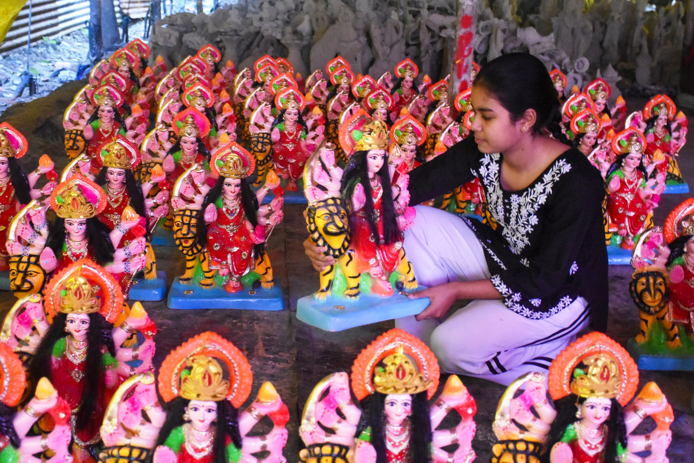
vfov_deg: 26.5
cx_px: 347
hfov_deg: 38.9
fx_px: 983
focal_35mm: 51
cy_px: 232
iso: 5600
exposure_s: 1/60
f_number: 4.2
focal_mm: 34
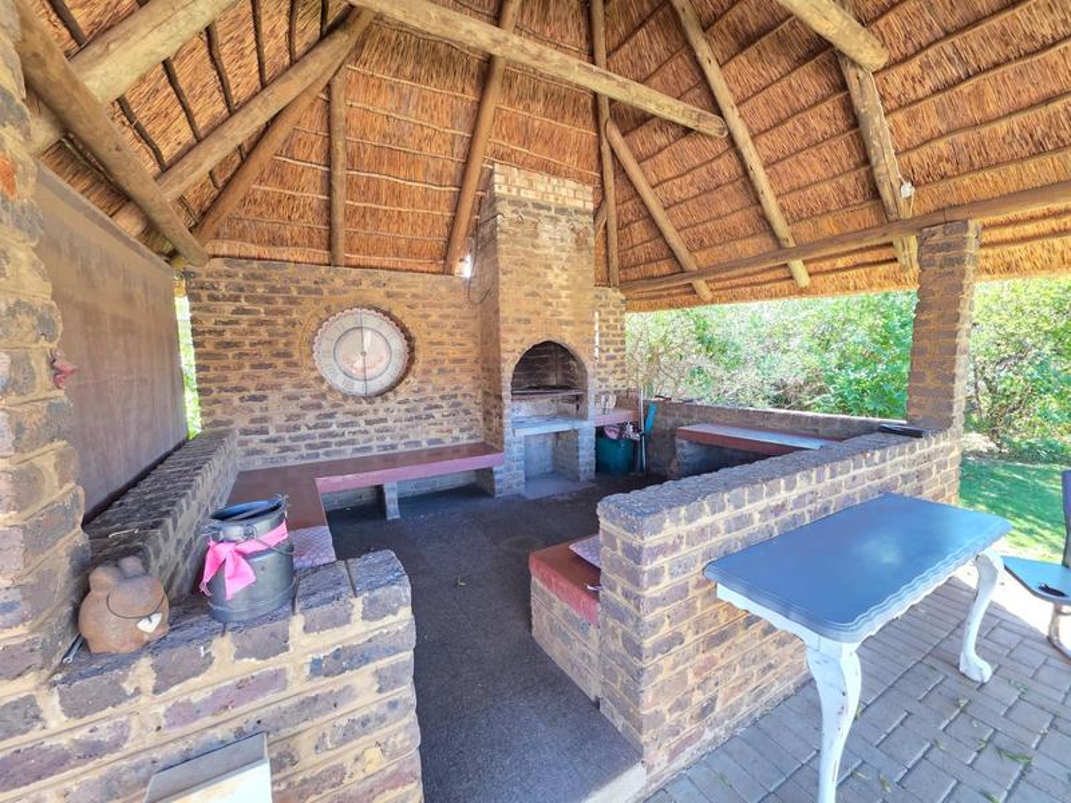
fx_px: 402
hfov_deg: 106.2
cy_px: 402
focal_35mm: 13
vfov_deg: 89.9
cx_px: 536
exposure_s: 1/100
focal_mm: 2.2
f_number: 1.9
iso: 200
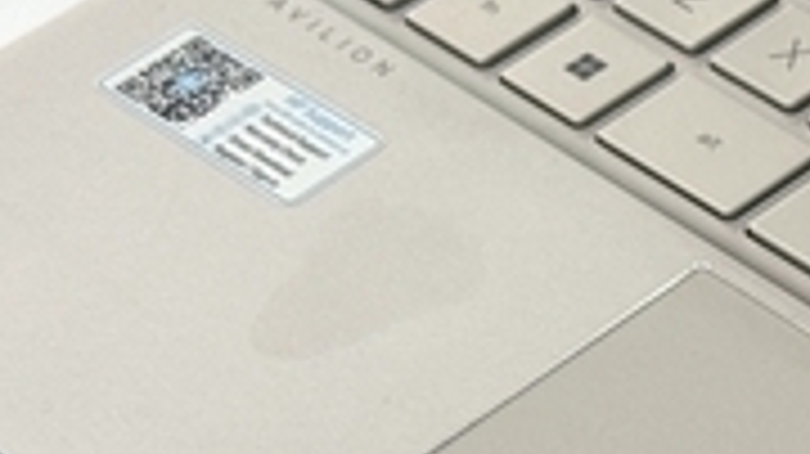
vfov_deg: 5.2
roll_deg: +4.0
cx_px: 1341
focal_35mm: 232
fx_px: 4980
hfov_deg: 9.0
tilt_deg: -43.2
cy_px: 432
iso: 50
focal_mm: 6.76
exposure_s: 1/121
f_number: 1.78
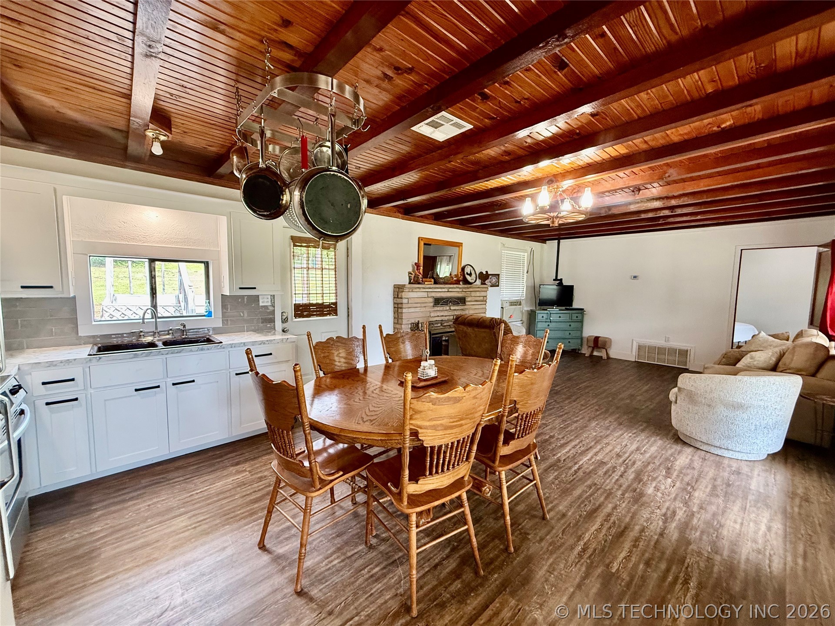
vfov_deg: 85.7
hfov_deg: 102.1
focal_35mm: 14
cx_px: 418
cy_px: 313
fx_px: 338
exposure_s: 1/60
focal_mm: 2.22
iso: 250
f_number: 2.2
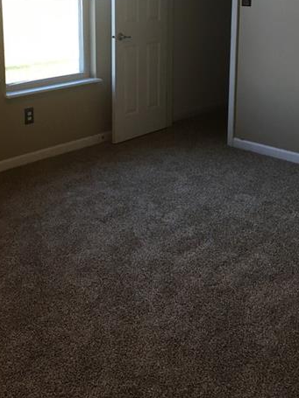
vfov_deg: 37.5
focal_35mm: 49
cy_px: 78
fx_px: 565
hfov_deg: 29.5
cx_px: 104
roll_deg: -0.2
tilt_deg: -11.0
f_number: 2.2
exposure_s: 1/30
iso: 80
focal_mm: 4.15
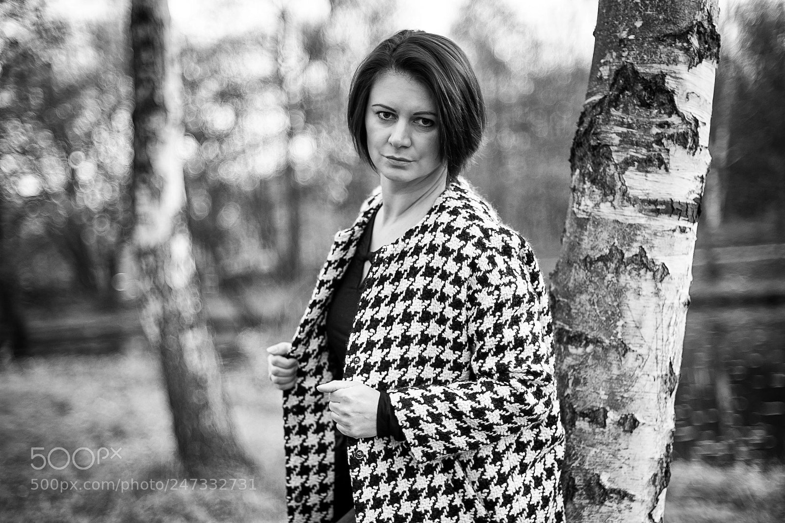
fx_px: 1090
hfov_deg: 39.6
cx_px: 392
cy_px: 262
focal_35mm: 50
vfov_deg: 27.0
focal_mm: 50
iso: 100
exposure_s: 1/250
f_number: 1.4
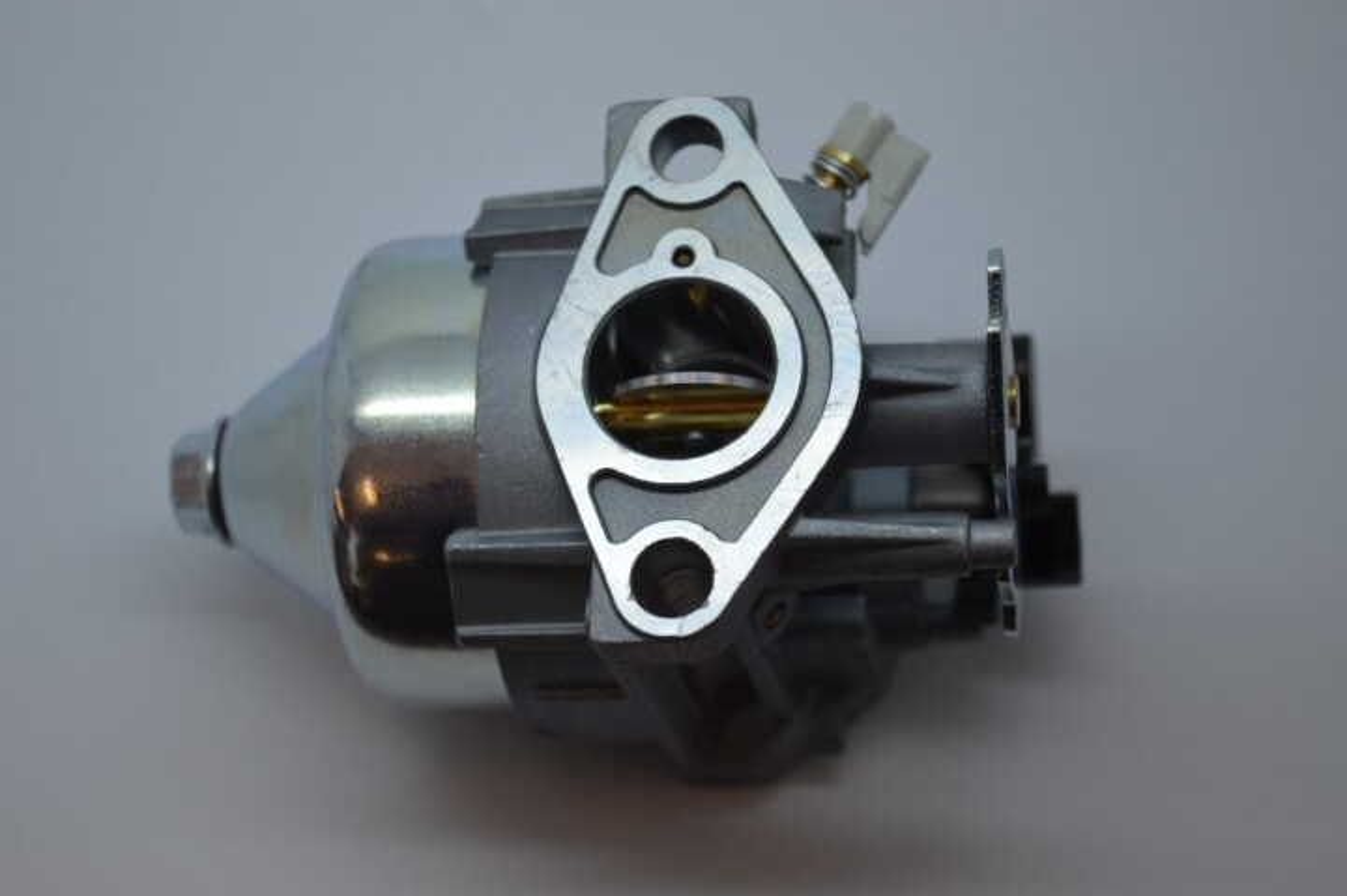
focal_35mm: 82
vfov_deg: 16.5
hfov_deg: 24.6
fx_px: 3085
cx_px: 674
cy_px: 448
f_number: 5.6
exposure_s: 1/125
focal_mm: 55
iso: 250
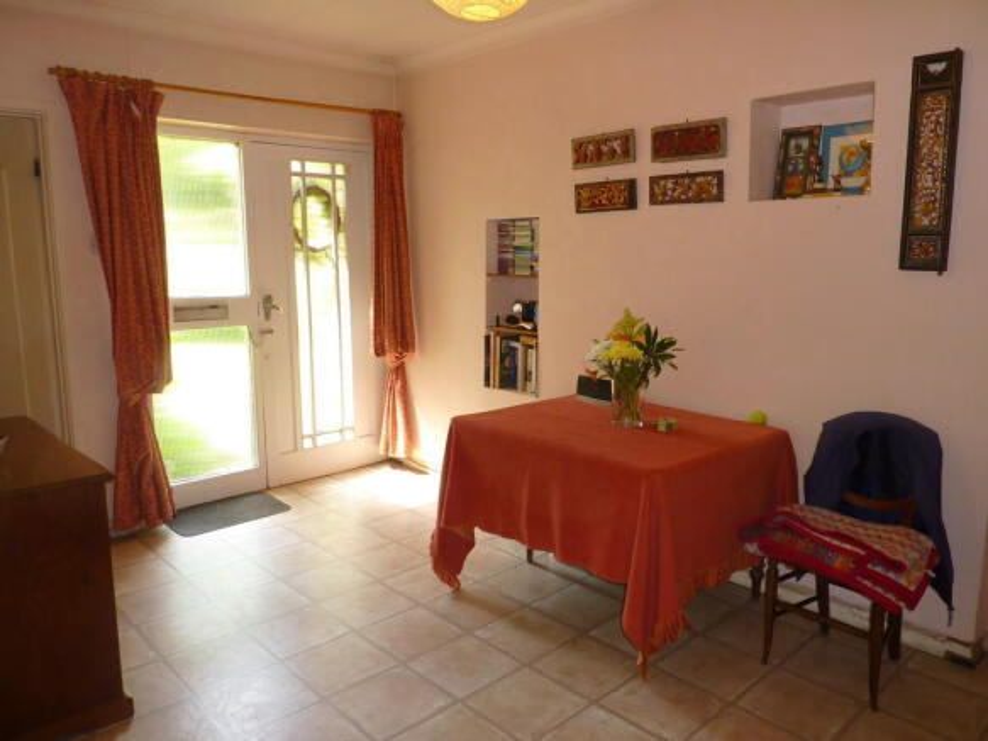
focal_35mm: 25
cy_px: 370
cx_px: 494
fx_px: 713
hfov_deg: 69.4
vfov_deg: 54.9
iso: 100
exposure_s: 1/20
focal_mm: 4.1
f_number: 3.3
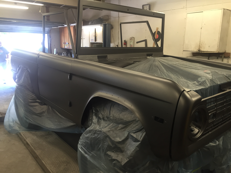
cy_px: 86
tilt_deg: -12.0
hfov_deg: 61.7
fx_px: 194
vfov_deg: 48.2
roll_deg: -1.1
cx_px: 116
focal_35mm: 29
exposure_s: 1/30
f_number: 2.2
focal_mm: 4.15
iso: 64
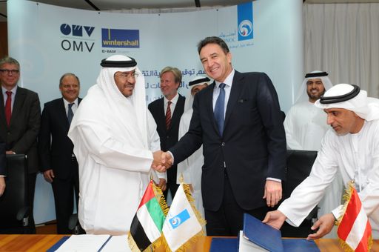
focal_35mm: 36
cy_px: 126
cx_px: 190
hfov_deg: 53.2
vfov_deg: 36.8
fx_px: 379
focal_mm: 24
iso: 640
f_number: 5.6
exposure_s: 1/100
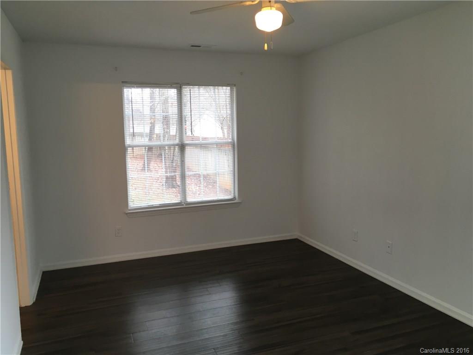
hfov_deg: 61.7
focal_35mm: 29
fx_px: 396
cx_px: 236
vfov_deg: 48.2
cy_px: 178
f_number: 2.2
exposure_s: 1/30
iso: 25
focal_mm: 4.15
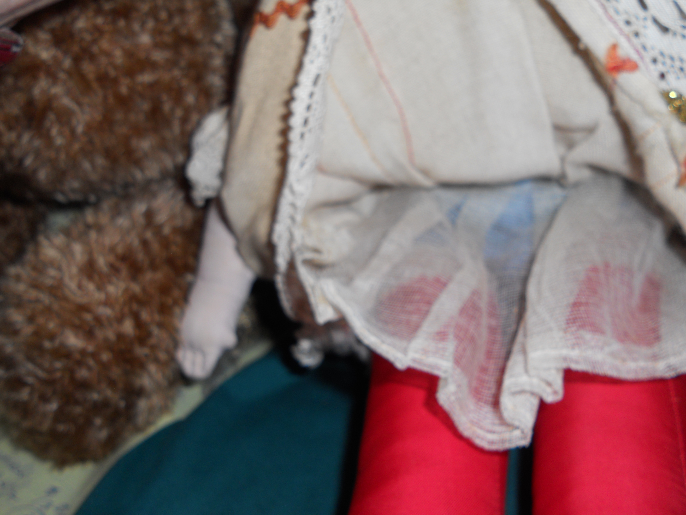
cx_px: 343
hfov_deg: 56.8
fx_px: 634
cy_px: 258
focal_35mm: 32
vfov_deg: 44.2
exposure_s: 1/25
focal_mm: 5.8
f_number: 8.8
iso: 80
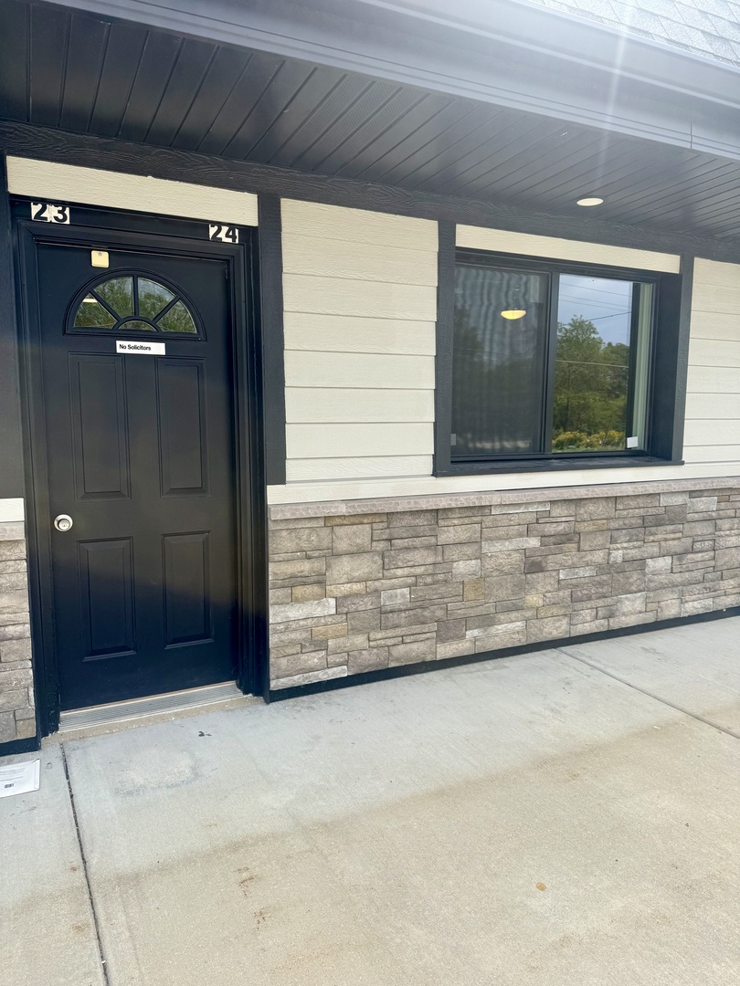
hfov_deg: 56.8
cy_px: 493
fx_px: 684
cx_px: 370
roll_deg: -0.6
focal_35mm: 24
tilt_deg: -6.4
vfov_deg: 71.6
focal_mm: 6.76
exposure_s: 1/1949
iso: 80
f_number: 1.78
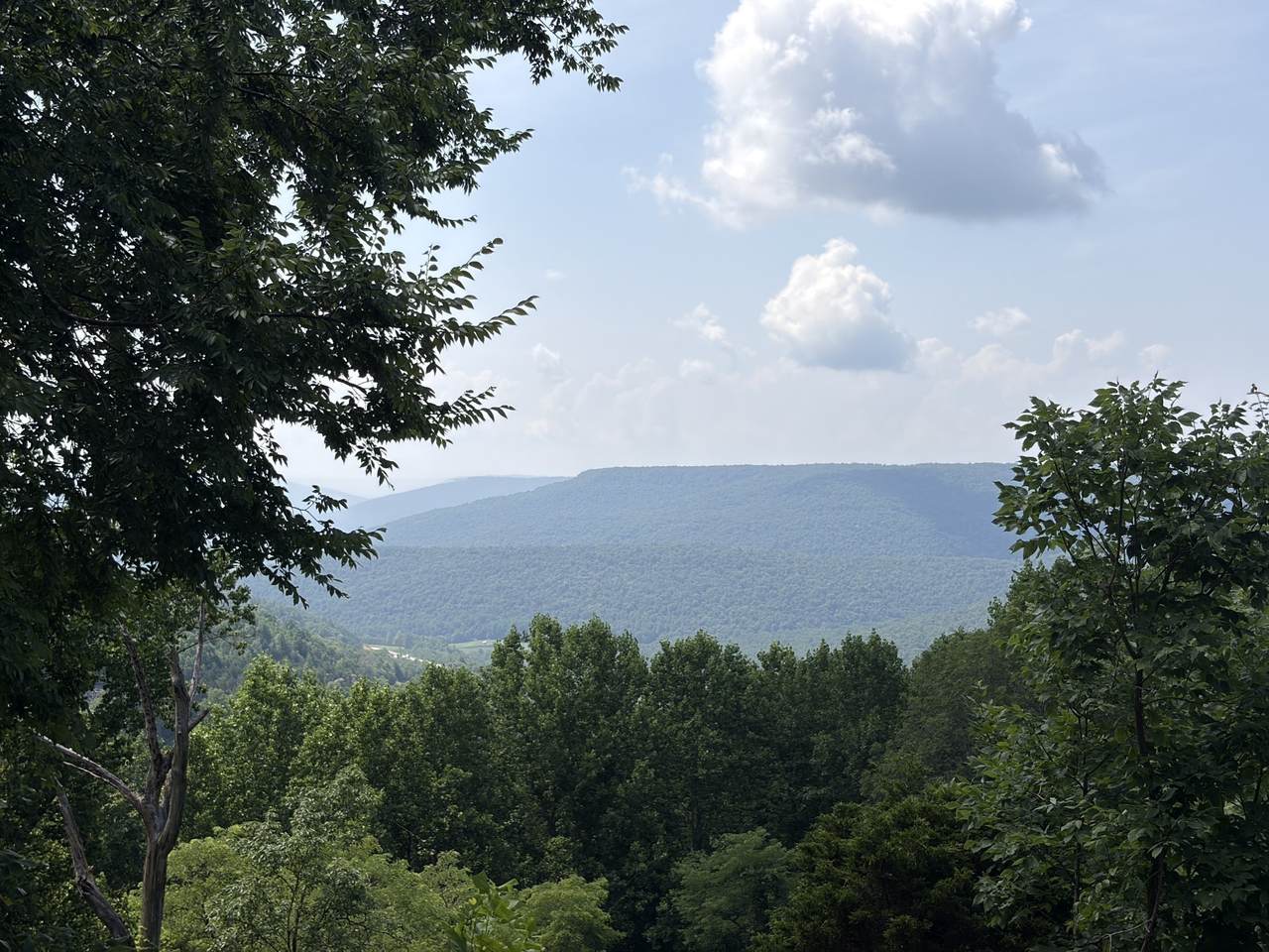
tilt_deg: +0.8
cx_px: 634
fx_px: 1906
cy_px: 476
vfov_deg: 28.0
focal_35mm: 52
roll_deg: +0.5
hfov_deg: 36.8
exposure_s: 1/4065
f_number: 1.6
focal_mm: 5.96
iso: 32
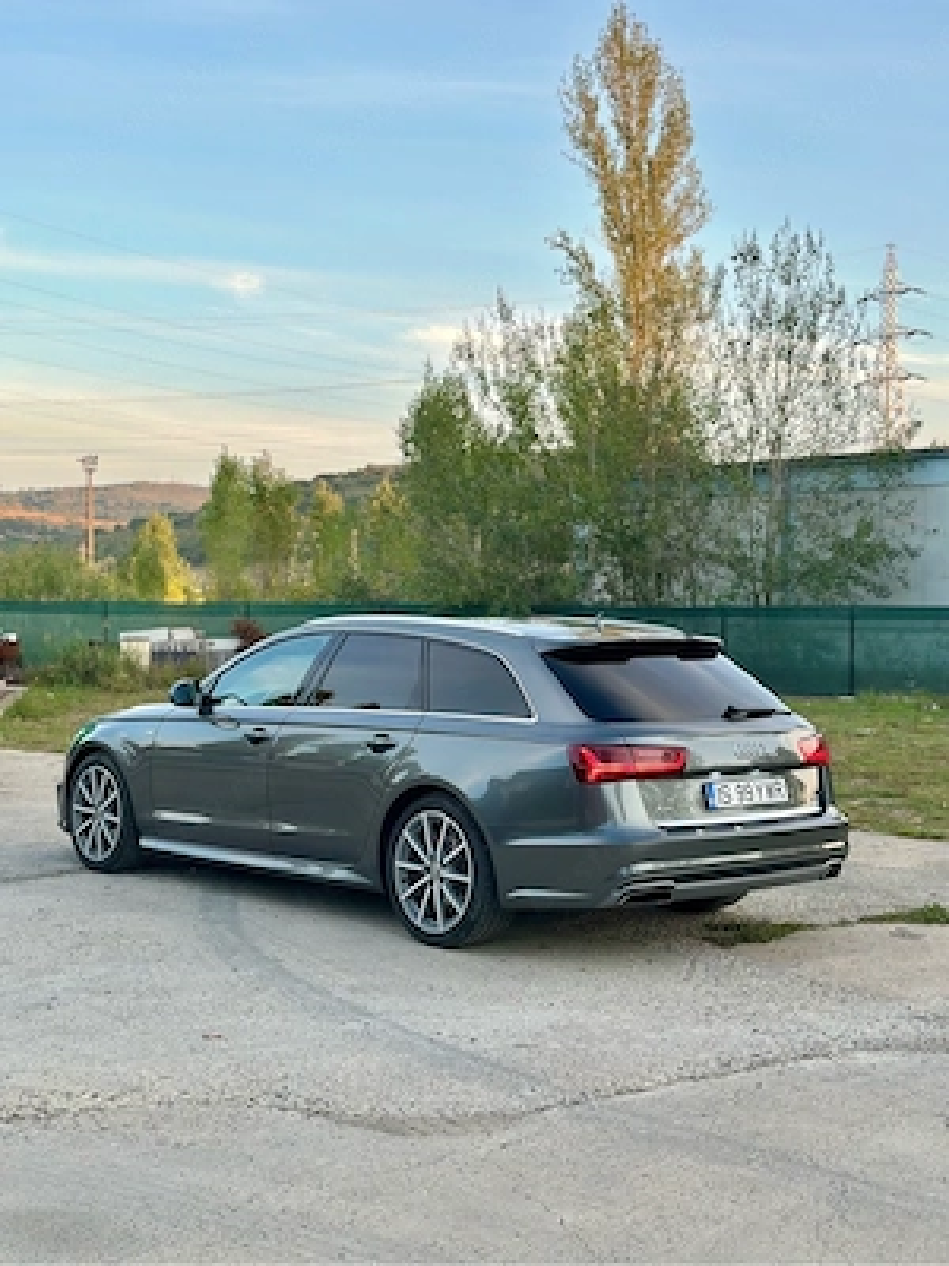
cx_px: 474
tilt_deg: -0.9
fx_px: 1755
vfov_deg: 39.7
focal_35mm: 48
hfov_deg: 30.3
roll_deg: -0.7
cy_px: 633
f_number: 1.78
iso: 80
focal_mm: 6.86
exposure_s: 1/244
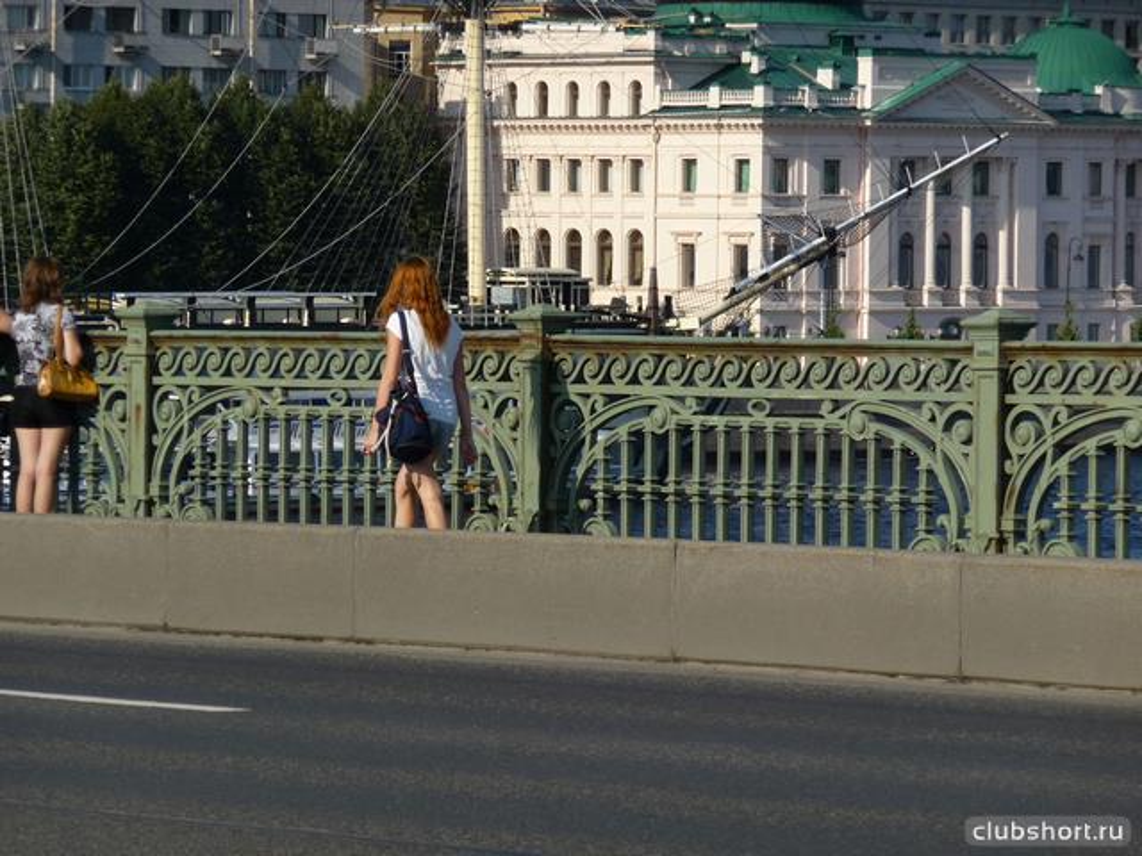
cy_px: 428
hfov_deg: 9.3
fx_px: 6994
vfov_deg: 7.0
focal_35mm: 212
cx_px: 571
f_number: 4.8
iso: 100
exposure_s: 1/800
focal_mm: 36.4
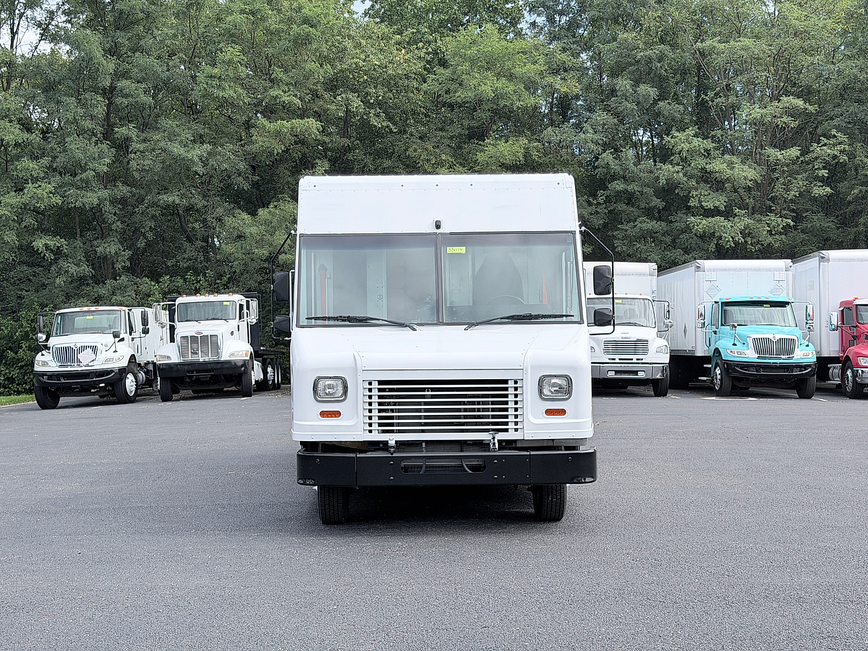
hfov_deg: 39.7
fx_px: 1204
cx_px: 434
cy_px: 326
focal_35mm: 48
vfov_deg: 30.3
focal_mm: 6.76
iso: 64
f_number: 1.78
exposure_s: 1/2865
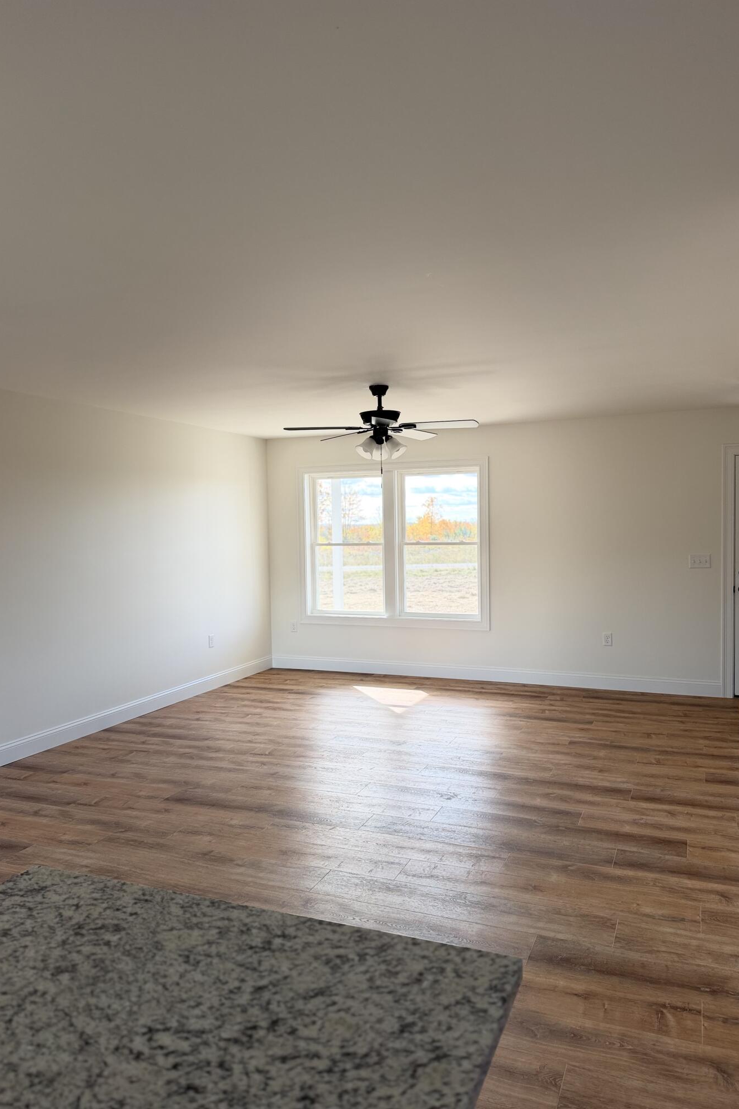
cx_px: 369
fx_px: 770
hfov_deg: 51.3
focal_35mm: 25
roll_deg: +0.6
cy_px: 555
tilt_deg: -2.6
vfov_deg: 71.5
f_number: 1.78
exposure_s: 1/173
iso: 80
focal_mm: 6.76
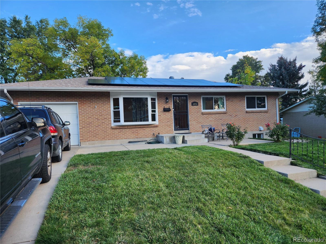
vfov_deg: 58.9
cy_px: 122
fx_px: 217
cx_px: 163
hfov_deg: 73.9
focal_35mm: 23
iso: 20
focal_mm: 5.4
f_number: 1.8
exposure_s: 1/293
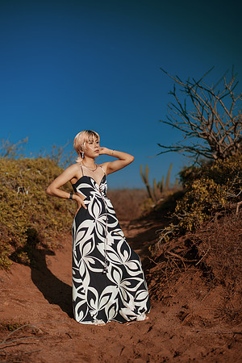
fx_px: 585
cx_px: 121
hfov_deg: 23.4
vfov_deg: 34.5
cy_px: 182
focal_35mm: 58
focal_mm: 58
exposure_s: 1/8000
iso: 100
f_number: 2
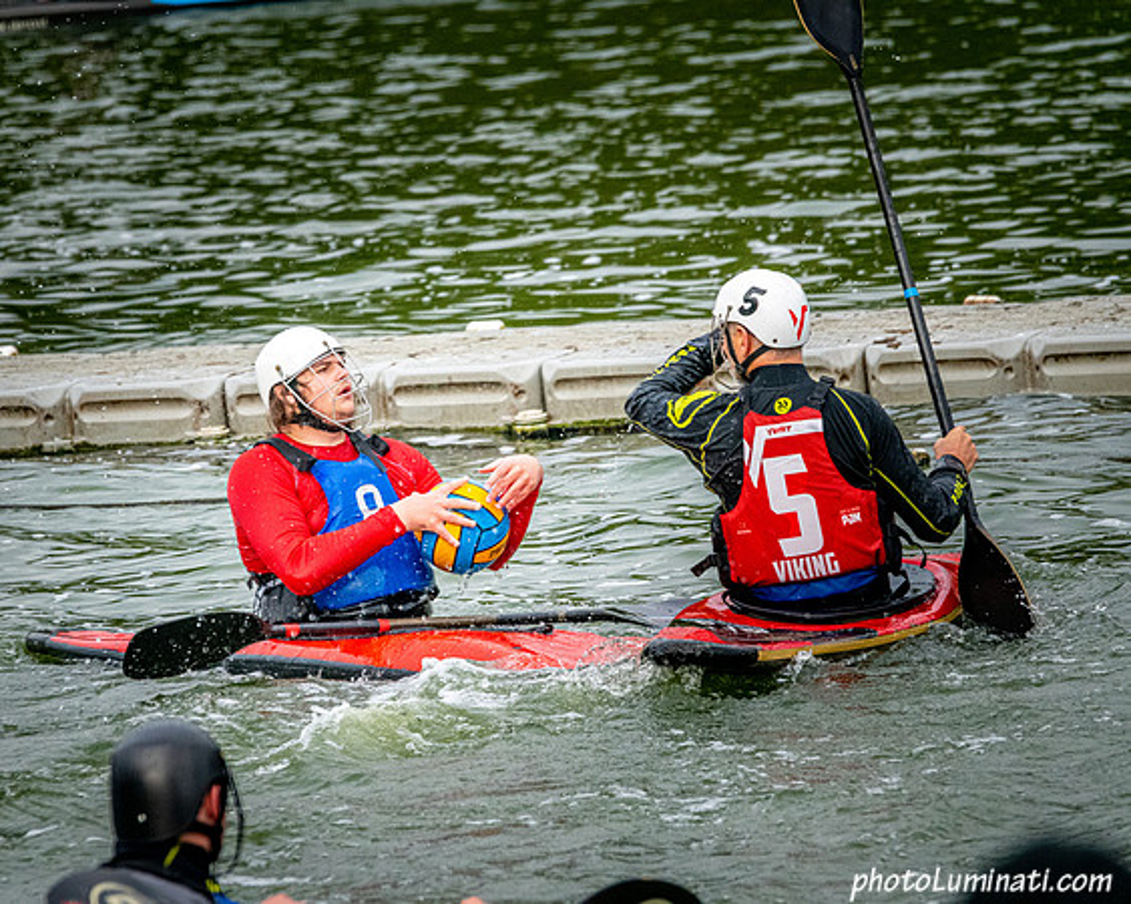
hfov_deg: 4.4
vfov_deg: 3.5
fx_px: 14638
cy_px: 488
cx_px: 488
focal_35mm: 437
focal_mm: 360
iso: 3200
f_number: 8
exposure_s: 1/2000
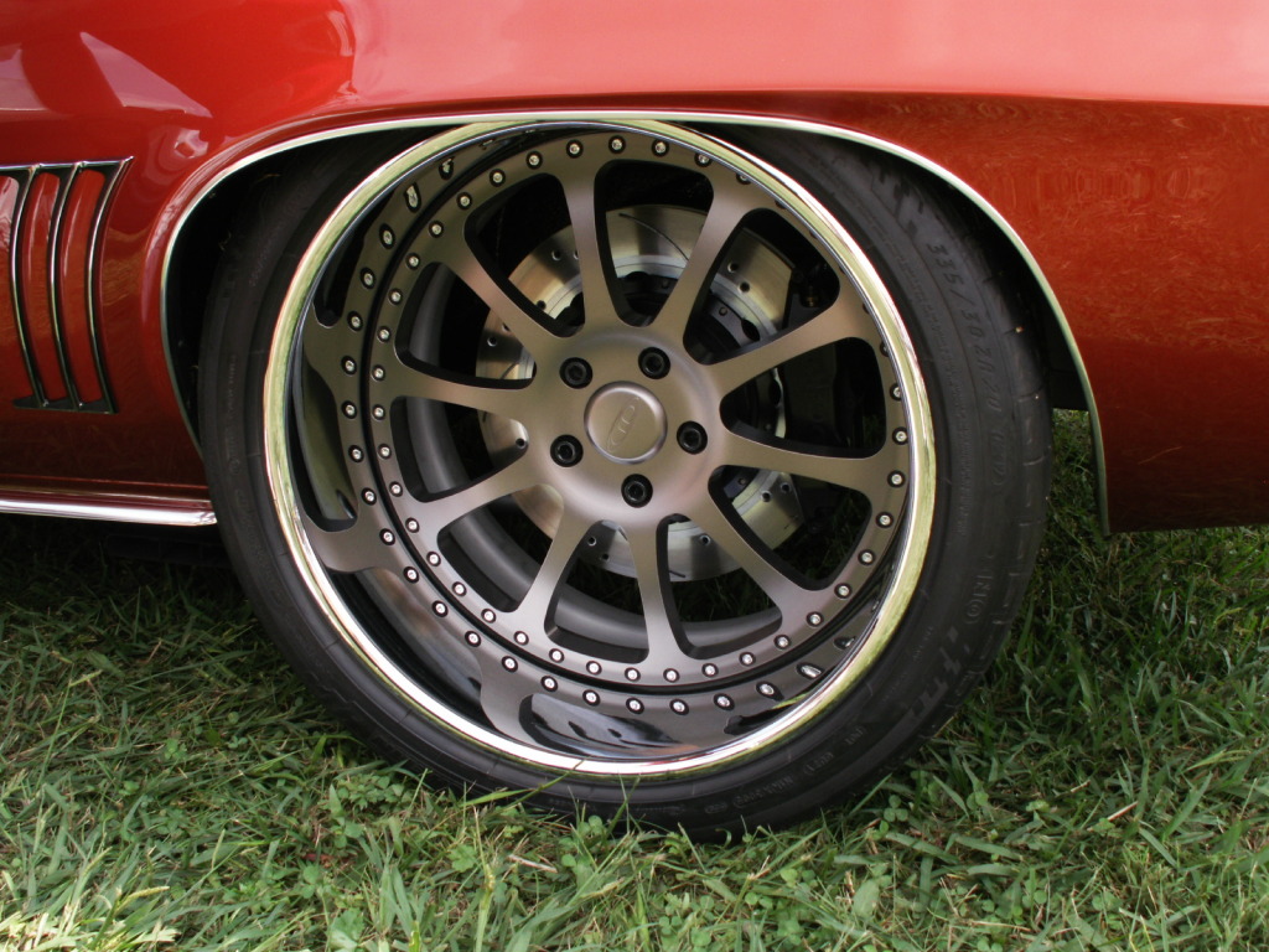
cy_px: 476
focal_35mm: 35
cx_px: 634
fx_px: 1283
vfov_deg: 40.7
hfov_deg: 52.6
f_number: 5
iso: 50
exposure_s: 1/125
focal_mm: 5.86
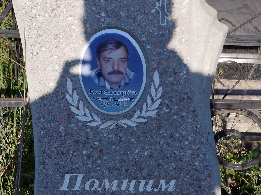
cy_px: 98
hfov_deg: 61.7
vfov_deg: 48.2
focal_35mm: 29
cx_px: 130
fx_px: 219
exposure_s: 1/727
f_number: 1.7
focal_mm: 5.31
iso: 50
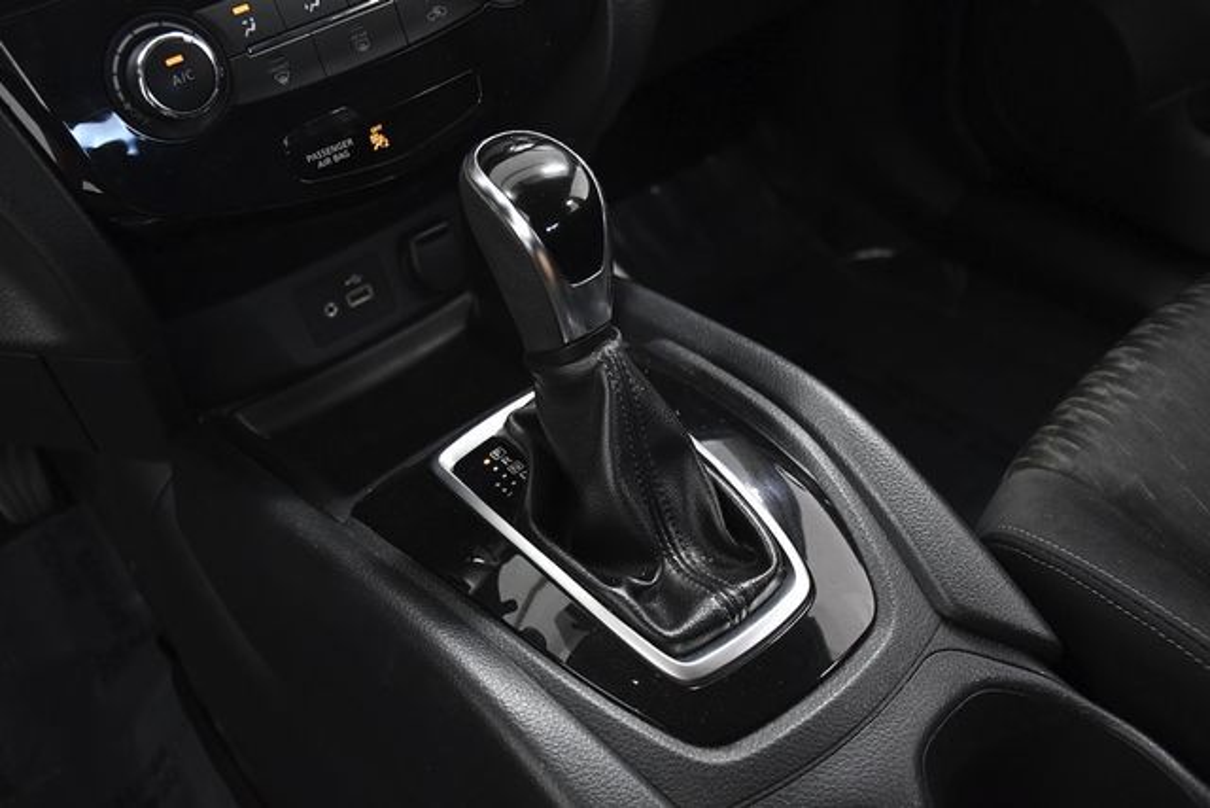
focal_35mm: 39
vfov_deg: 34.2
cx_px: 605
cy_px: 404
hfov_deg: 49.5
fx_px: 1311
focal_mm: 26
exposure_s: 1/320
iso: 2500
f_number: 3.8
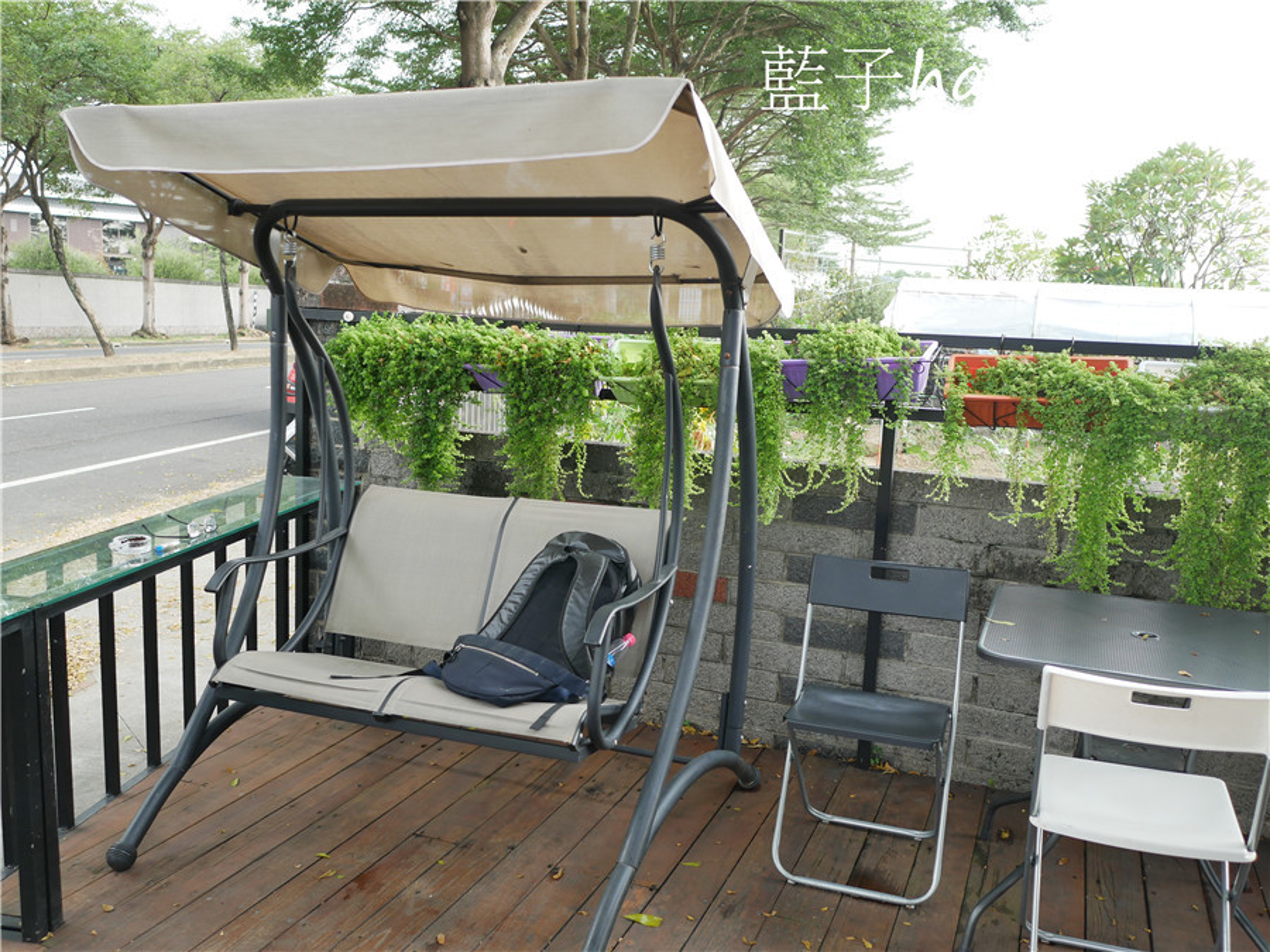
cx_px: 635
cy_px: 476
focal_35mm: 30
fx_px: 1101
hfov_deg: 60.0
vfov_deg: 46.8
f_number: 2.5
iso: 200
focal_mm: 15
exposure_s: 1/200
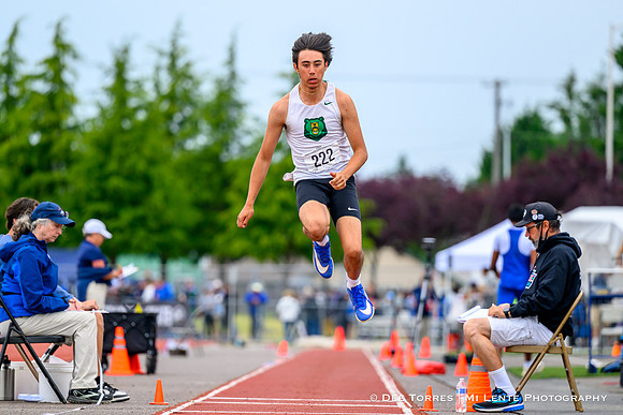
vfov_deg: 5.7
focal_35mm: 243
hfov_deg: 8.5
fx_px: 4206
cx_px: 319
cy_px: 180
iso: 560
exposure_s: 1/2500
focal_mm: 195
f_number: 3.2
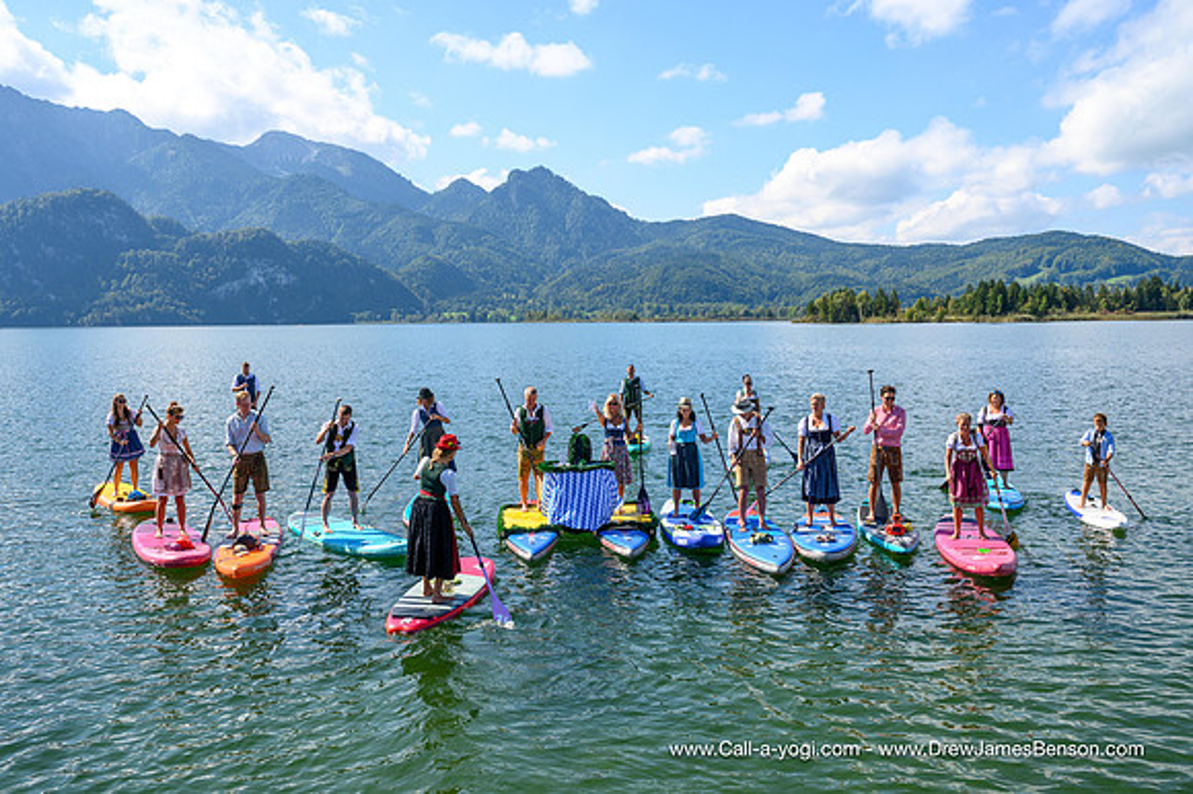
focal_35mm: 33
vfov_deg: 39.9
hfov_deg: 57.3
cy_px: 397
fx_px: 1093
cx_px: 596
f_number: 10
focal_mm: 33
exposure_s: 1/400
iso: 200
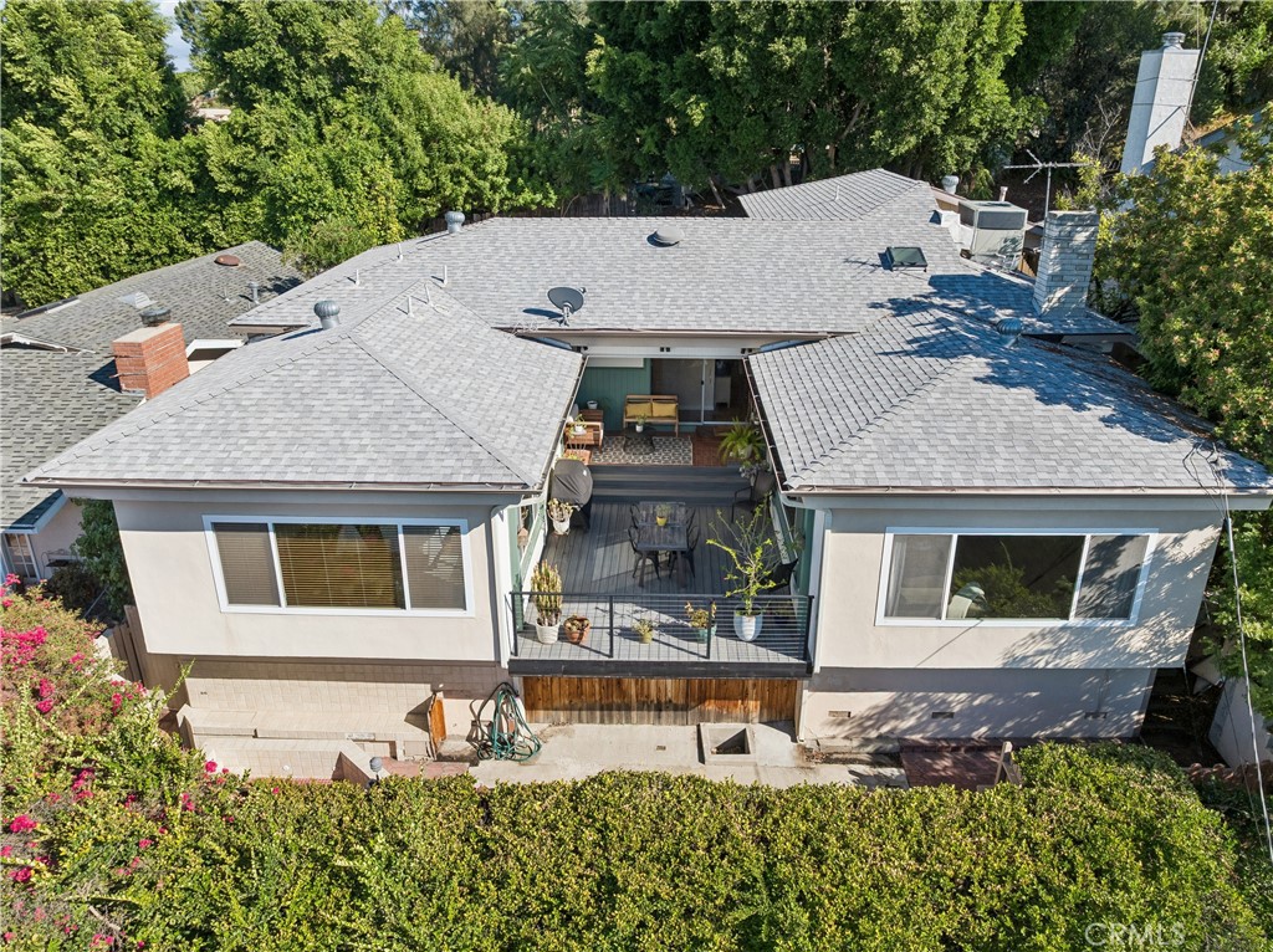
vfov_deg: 56.7
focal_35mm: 24
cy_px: 476
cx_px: 636
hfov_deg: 71.6
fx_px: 882
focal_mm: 12.3
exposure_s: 1/100
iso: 130
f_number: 2.8
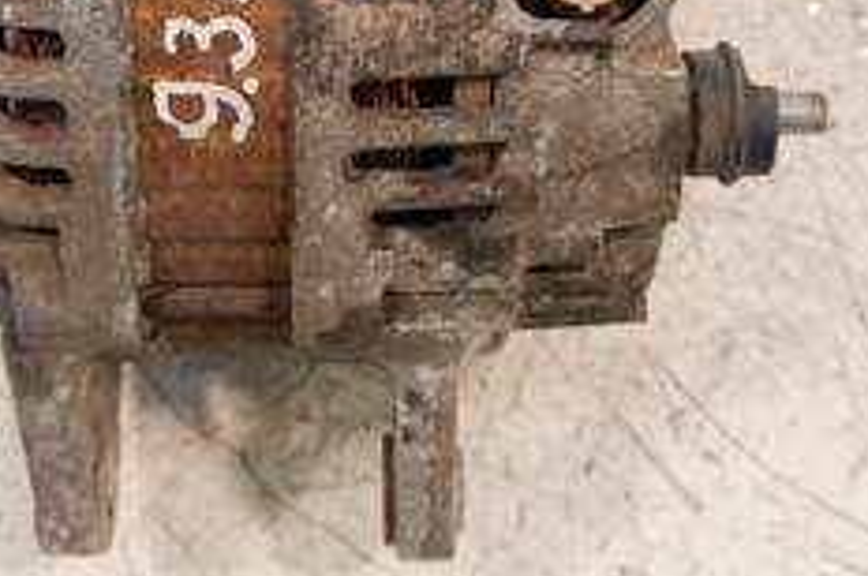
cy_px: 22
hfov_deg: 29.2
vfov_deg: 19.2
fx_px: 1661
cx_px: 355
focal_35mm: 69
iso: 640
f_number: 3.8
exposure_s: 1/60
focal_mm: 16
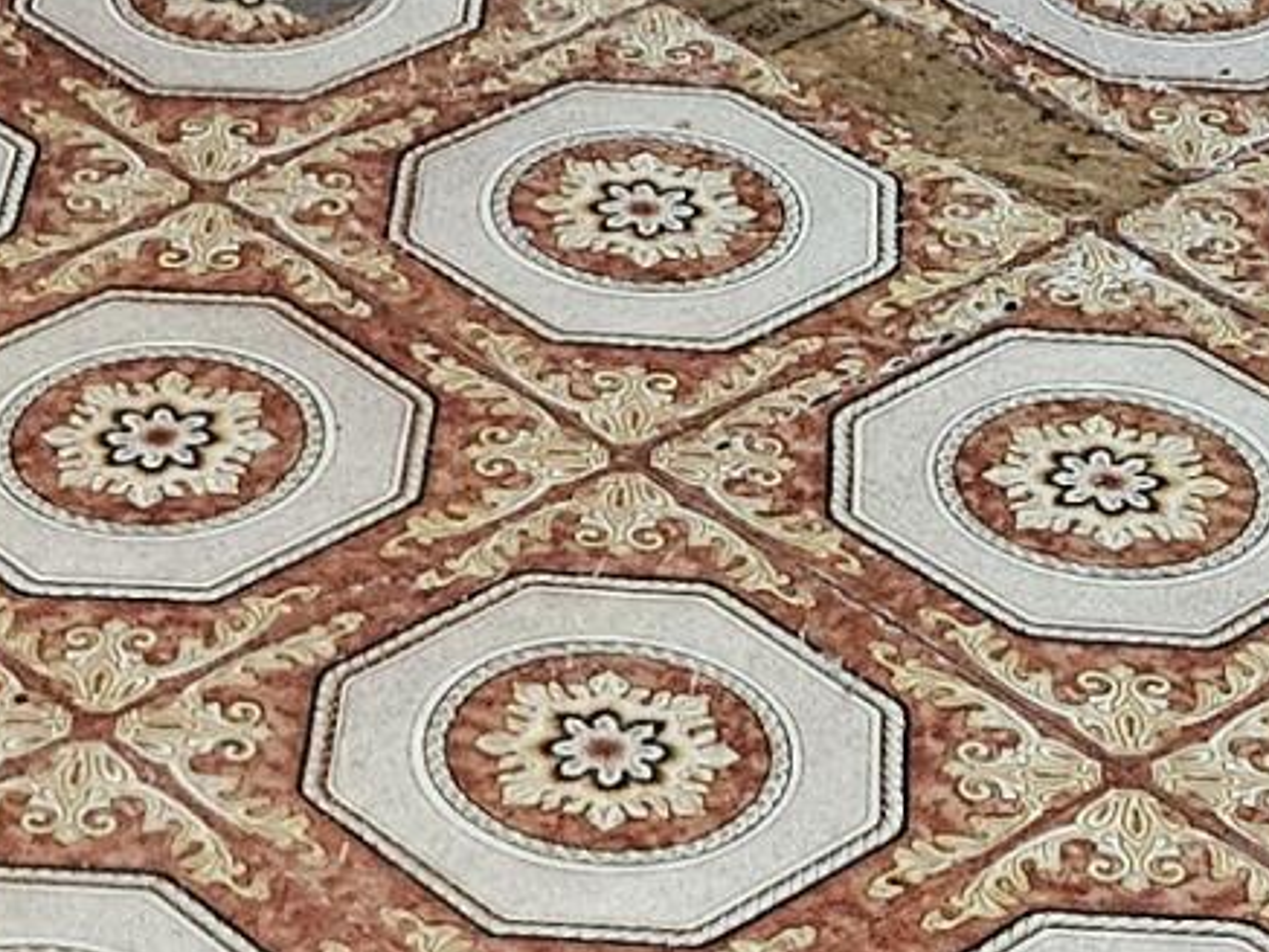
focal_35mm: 158
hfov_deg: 12.5
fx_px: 5794
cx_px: 459
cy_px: -2136
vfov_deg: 7.8
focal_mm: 5.4
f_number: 1.8
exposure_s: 1/120
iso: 800
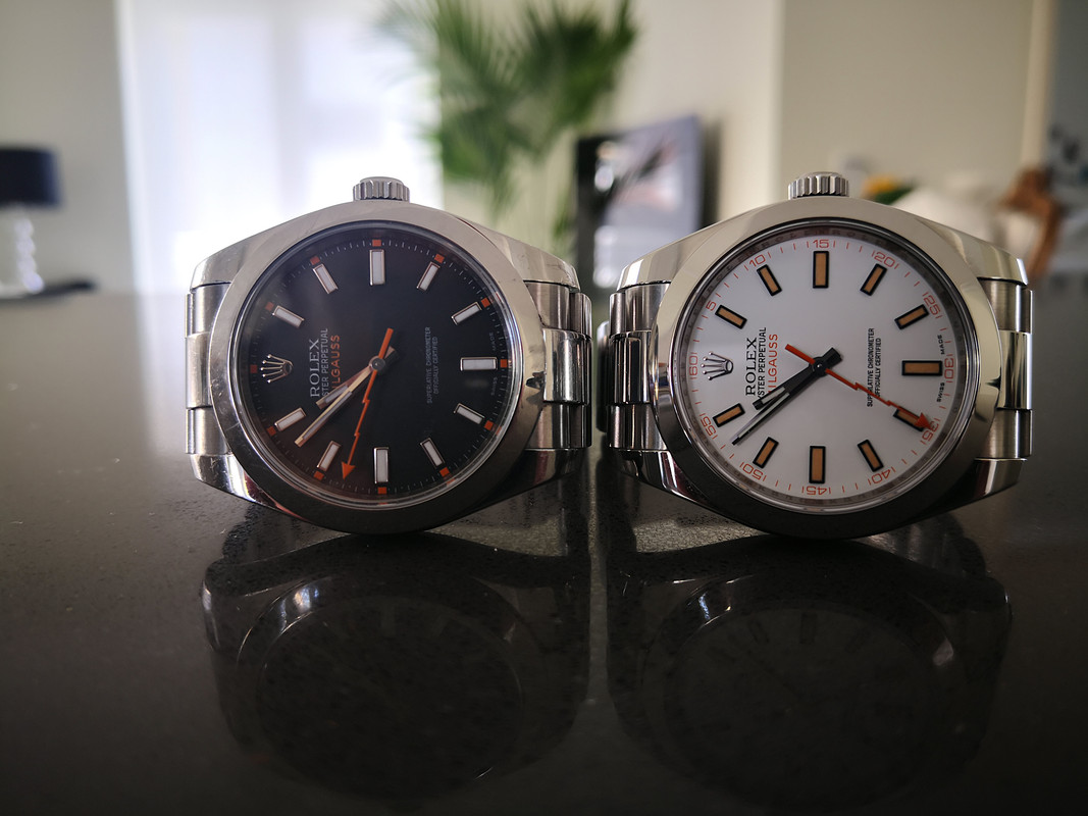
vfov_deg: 51.3
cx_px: 544
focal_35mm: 27
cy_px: 408
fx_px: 849
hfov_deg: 65.3
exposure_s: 1/50
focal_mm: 3.95
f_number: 1.6
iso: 50
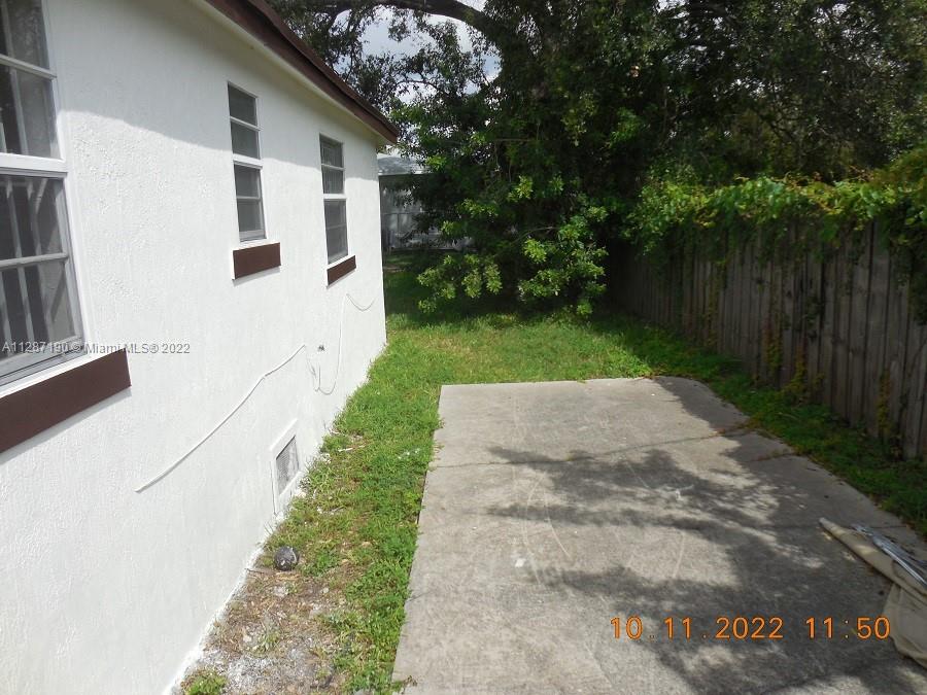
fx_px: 696
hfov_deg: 67.3
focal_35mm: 26
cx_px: 464
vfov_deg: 53.1
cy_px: 348
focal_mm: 4.6
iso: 125
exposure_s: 1/1250
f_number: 3.5
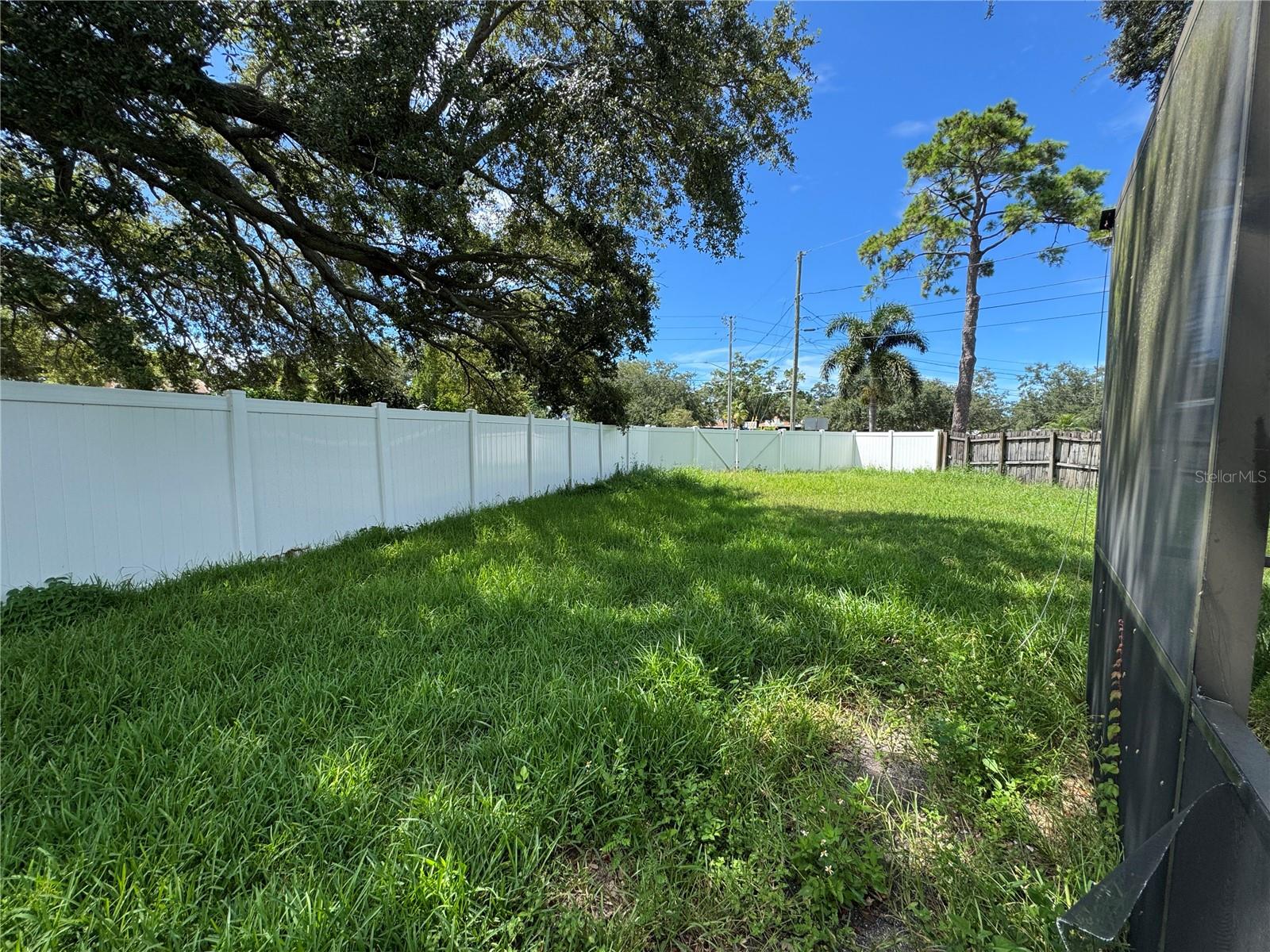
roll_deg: -0.6
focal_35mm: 14
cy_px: 476
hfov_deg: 102.1
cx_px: 635
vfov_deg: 85.7
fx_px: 514
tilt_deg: -4.5
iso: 40
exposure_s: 1/756
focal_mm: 2.22
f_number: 2.2
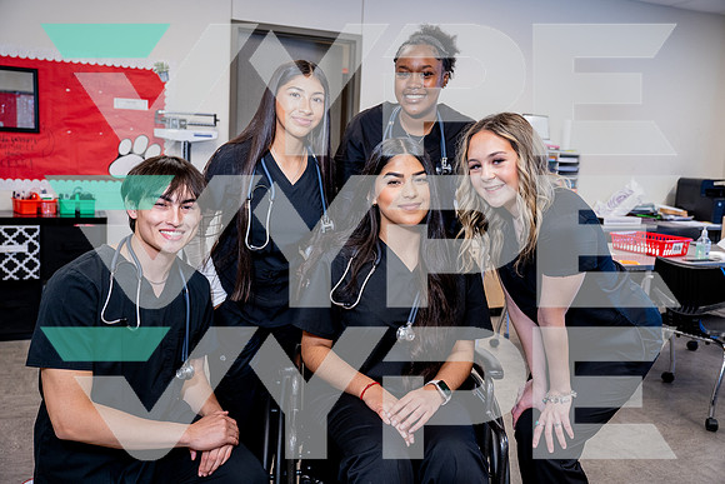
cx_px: 362
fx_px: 665
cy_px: 242
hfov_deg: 57.2
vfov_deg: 40.0
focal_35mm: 33
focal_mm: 33
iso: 1250
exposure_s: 1/125
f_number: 4
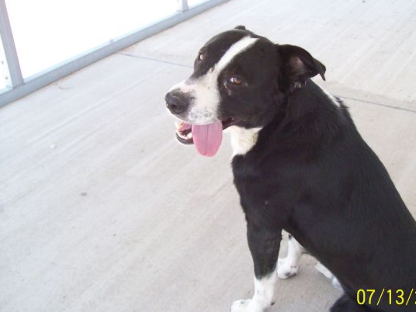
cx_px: 240
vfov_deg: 33.6
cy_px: 147
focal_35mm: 43
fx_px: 517
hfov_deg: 43.7
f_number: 2.7
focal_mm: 6
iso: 80
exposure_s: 1/194
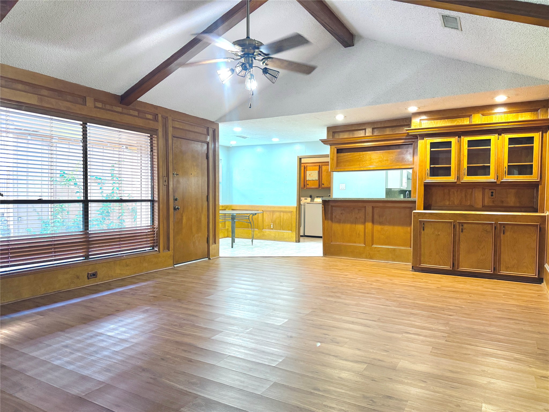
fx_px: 381
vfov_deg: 56.8
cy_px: 206
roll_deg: +0.1
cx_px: 274
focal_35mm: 24
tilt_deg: -1.7
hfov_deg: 71.6
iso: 200
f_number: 1.78
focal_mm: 6.76
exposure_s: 1/60
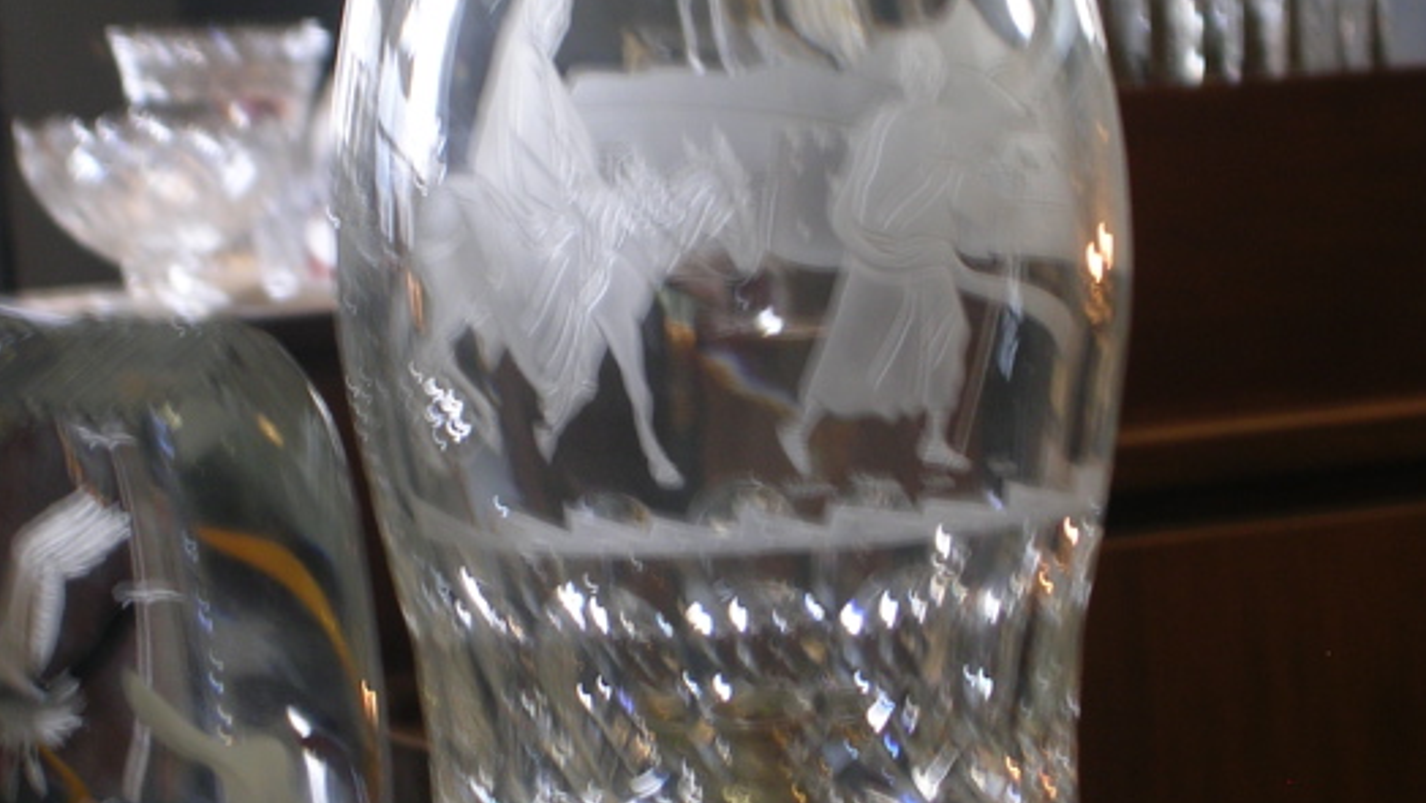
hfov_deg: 14.0
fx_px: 5786
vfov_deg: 7.9
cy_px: 403
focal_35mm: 153
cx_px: 678
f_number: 4.9
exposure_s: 1/6.4
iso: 50
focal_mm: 17.4
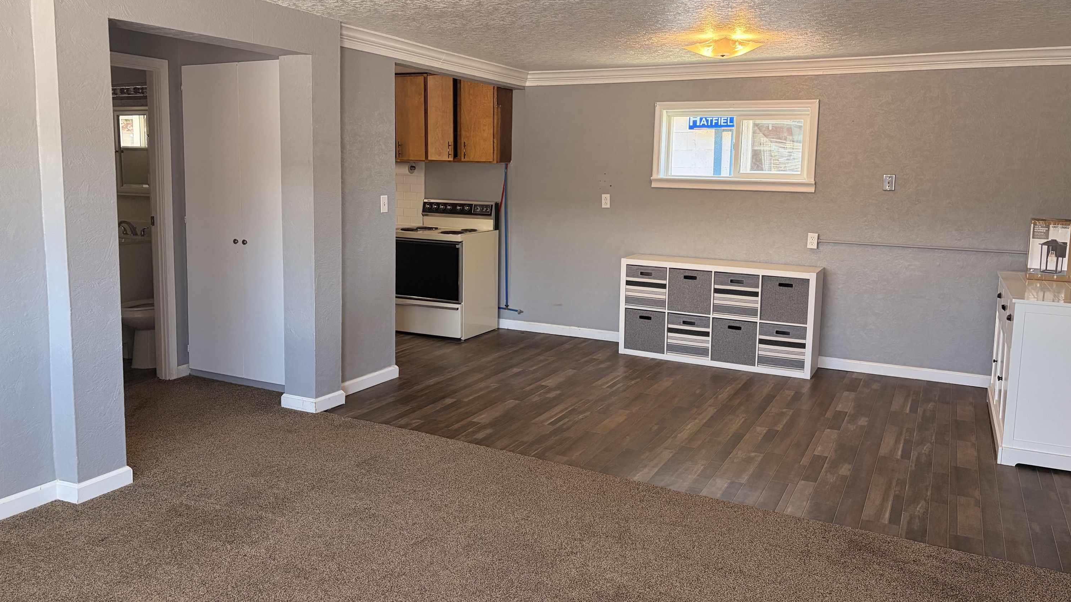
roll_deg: -0.2
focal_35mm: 29
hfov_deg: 66.1
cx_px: 535
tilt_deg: -5.8
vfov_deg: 40.1
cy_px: 260
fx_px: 824
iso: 125
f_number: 1.6
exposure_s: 1/120
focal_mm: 5.96
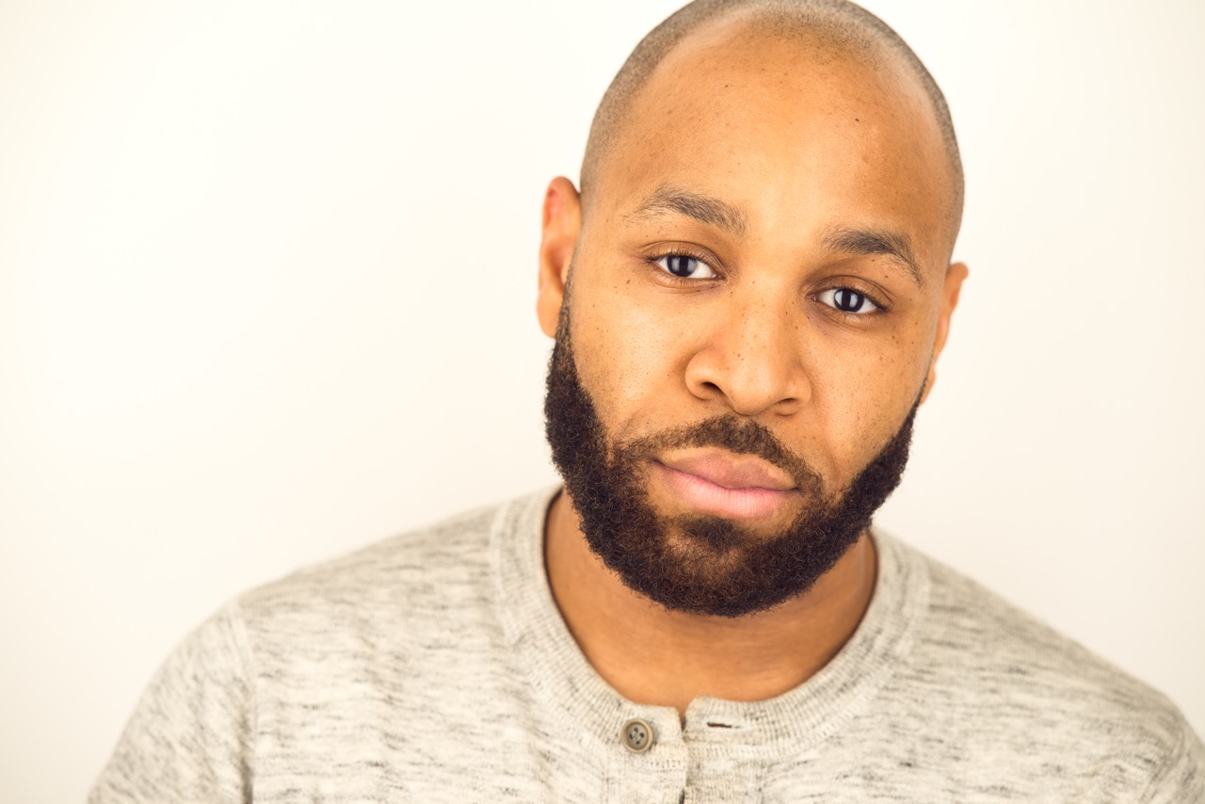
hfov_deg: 19.5
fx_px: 3515
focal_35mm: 105
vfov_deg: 13.0
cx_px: 602
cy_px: 402
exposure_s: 1/250
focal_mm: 105
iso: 400
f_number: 3.5
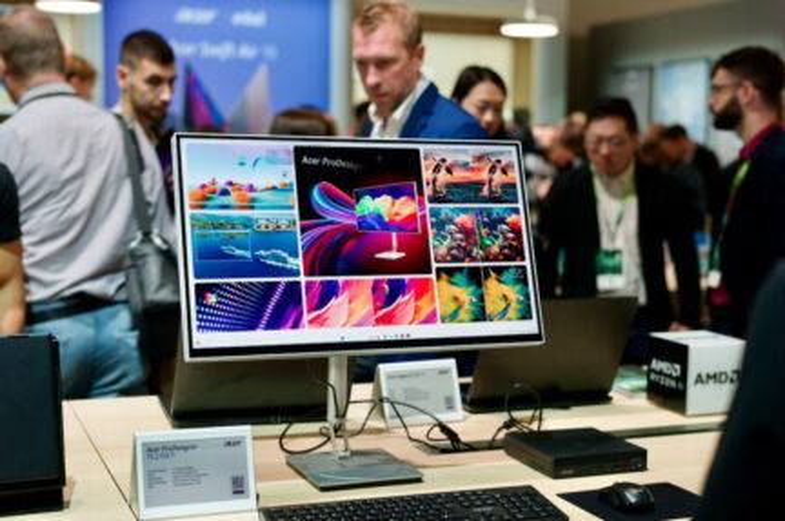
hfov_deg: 39.6
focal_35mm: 50
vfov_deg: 26.9
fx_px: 1089
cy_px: 260
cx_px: 392
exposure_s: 1/60
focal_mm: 50
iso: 200
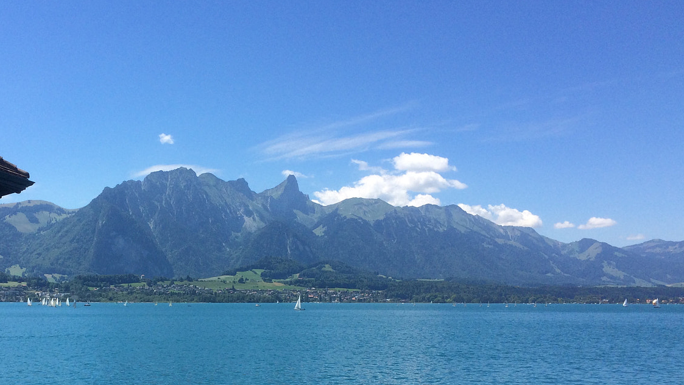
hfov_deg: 44.8
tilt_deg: -5.3
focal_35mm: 45
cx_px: 228
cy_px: 327
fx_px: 816
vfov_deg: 25.9
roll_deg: -0.3
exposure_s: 1/2564
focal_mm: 4.15
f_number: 2.2
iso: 32
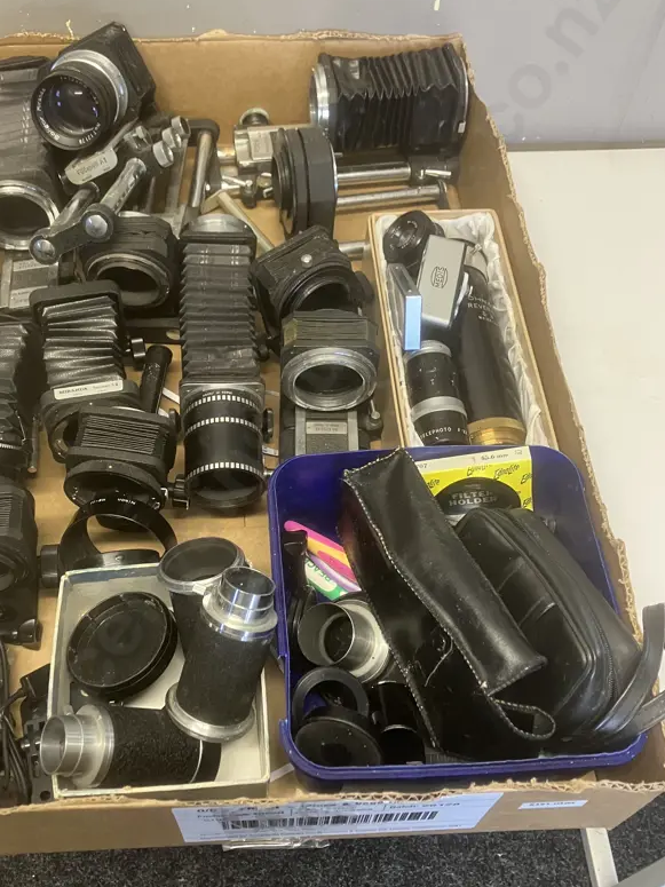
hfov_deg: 38.5
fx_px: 948
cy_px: 450
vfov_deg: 50.1
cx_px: 256
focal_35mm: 37
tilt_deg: -54.1
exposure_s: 1/50
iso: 160
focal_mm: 3.99
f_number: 1.8
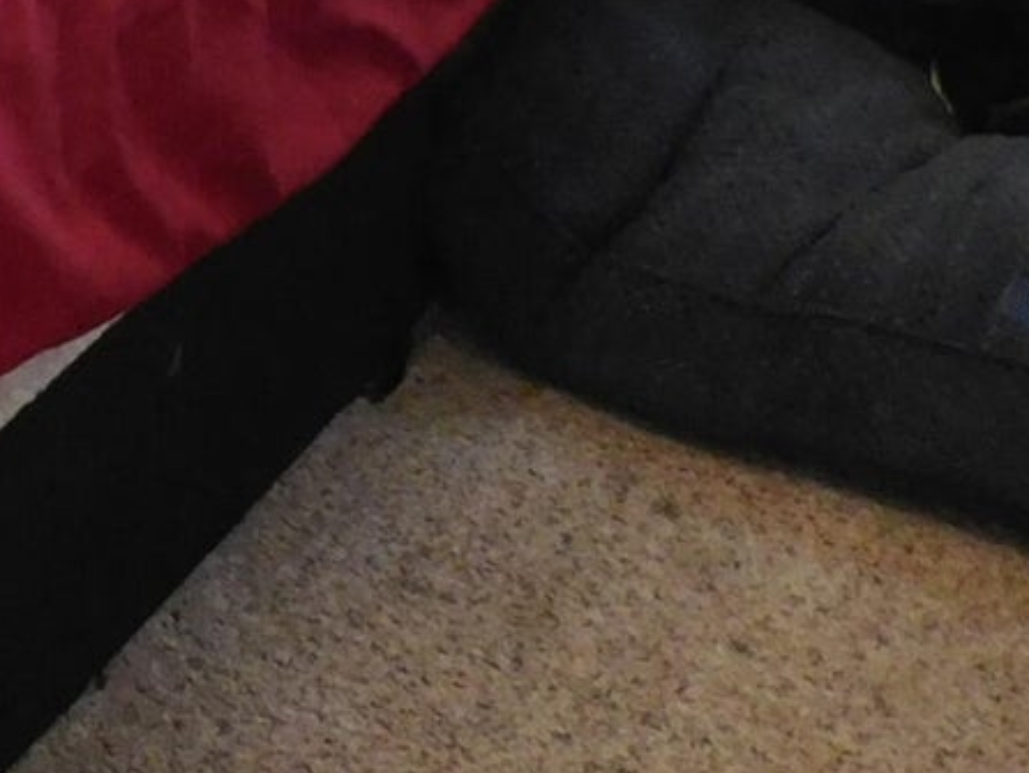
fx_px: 3272
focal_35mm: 110
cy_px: -713
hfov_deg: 15.4
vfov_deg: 12.1
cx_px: -806
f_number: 3
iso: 400
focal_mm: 4
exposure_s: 1/13
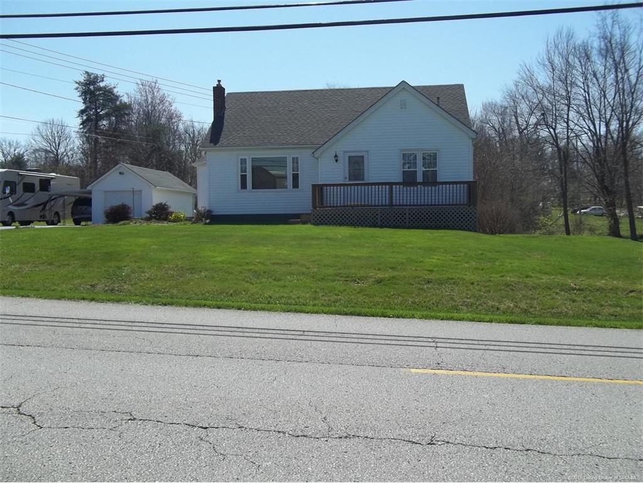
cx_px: 322
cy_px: 242
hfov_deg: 56.8
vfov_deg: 44.2
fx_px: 594
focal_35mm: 32
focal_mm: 5.7
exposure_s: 1/160
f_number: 8.8
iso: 64
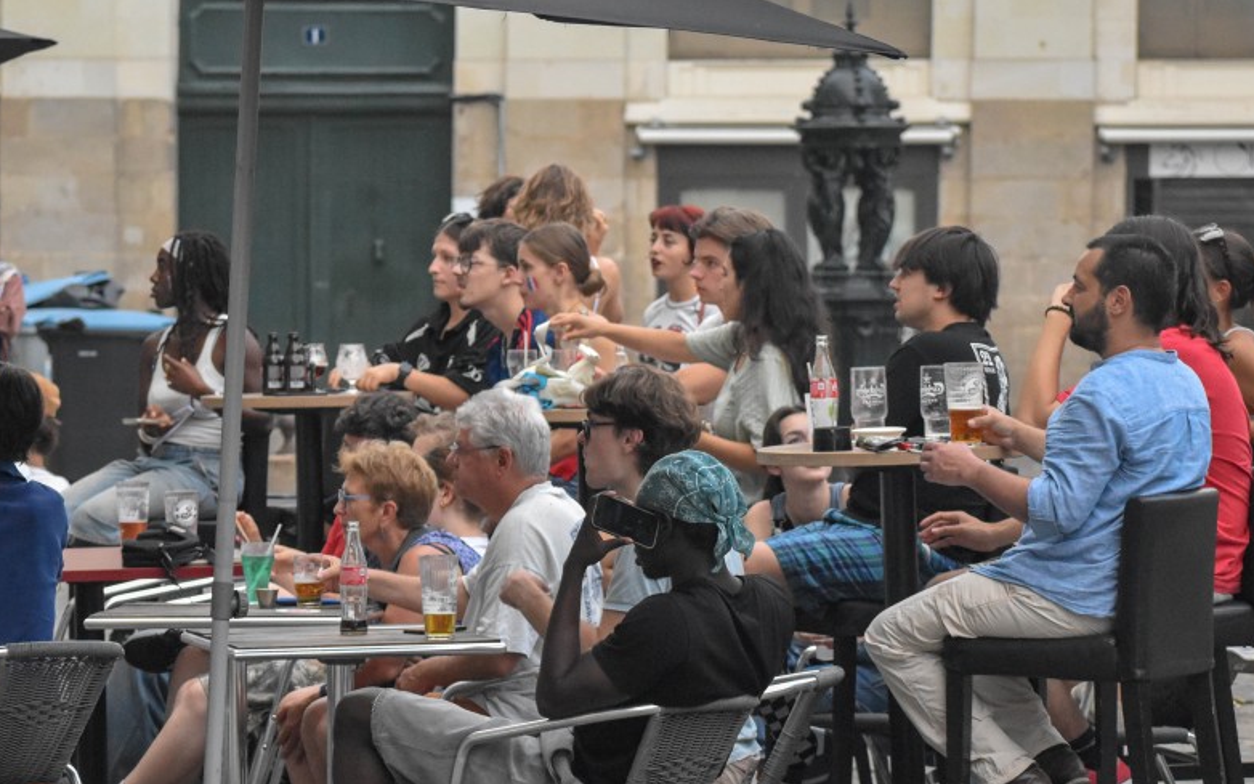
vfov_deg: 6.9
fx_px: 6494
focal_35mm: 190
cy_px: 494
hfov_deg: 11.0
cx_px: 415
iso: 2800
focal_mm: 90
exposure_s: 1/500
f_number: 4.8
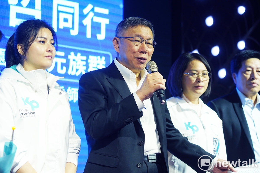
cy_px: 86
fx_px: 722
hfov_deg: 20.4
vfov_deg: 13.7
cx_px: 130
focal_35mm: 100
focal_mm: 100
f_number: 4.5
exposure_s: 1/125
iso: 800
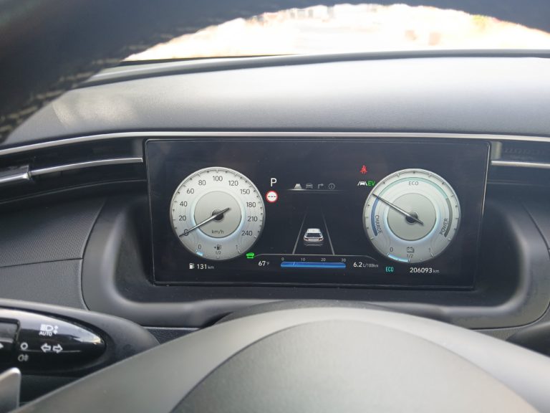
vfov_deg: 53.1
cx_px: 275
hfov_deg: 67.3
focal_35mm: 26
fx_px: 413
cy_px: 206
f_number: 1.8
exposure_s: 1/50
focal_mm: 3.98
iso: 64
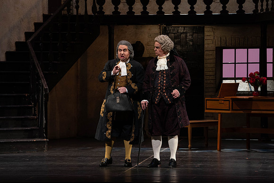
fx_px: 1363
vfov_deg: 7.7
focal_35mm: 179
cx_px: 137
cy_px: 92
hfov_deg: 11.5
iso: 3200
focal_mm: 179
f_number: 8
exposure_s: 1/250
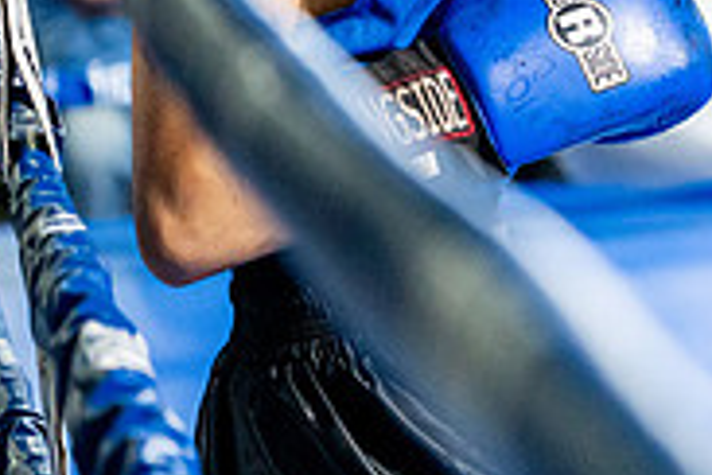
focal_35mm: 174
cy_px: -46
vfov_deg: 7.8
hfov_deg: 11.3
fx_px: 3441
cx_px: 1082
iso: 4000
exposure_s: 1/800
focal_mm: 50
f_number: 2
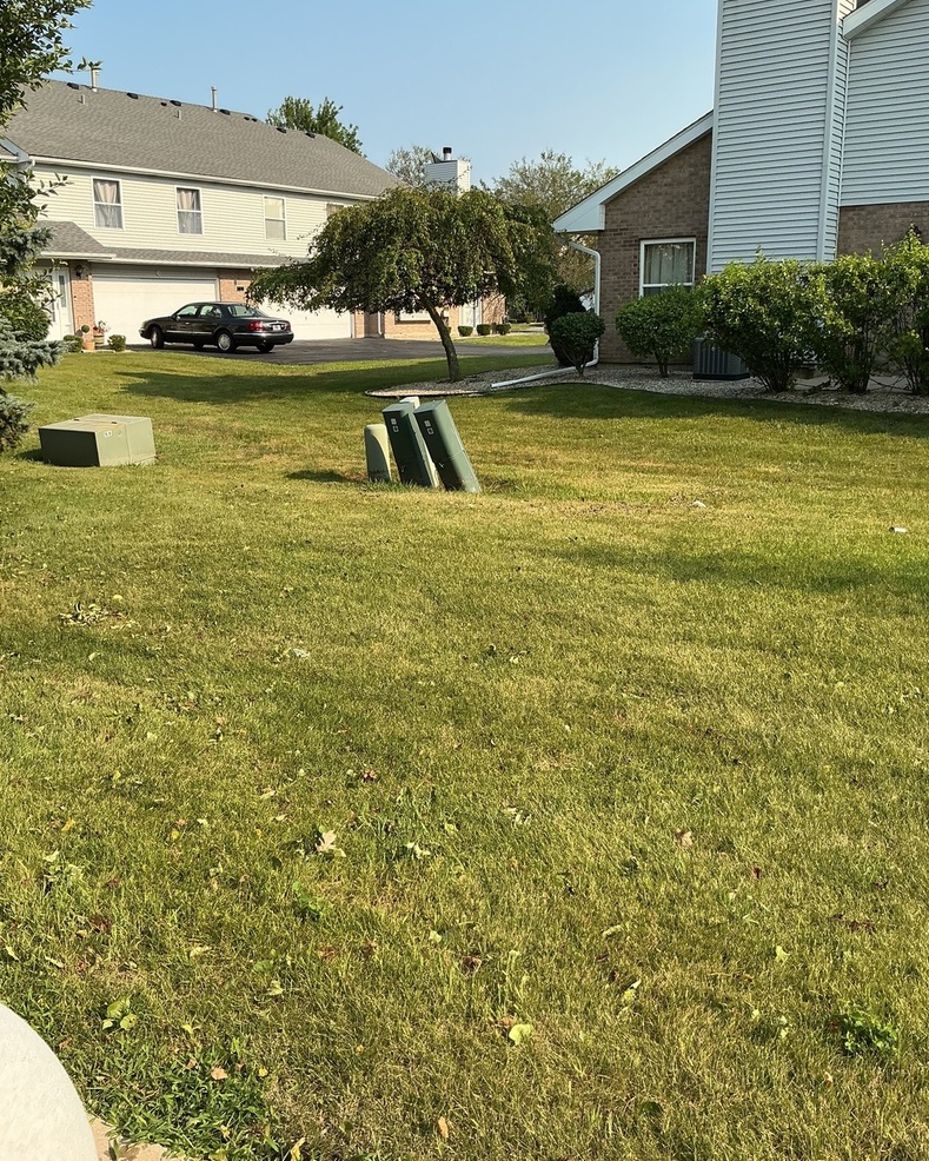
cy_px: 531
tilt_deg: -11.4
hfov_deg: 47.1
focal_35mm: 31
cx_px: 460
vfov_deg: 57.1
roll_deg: +0.8
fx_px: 1065
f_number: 1.8
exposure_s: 1/1055
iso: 25
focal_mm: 3
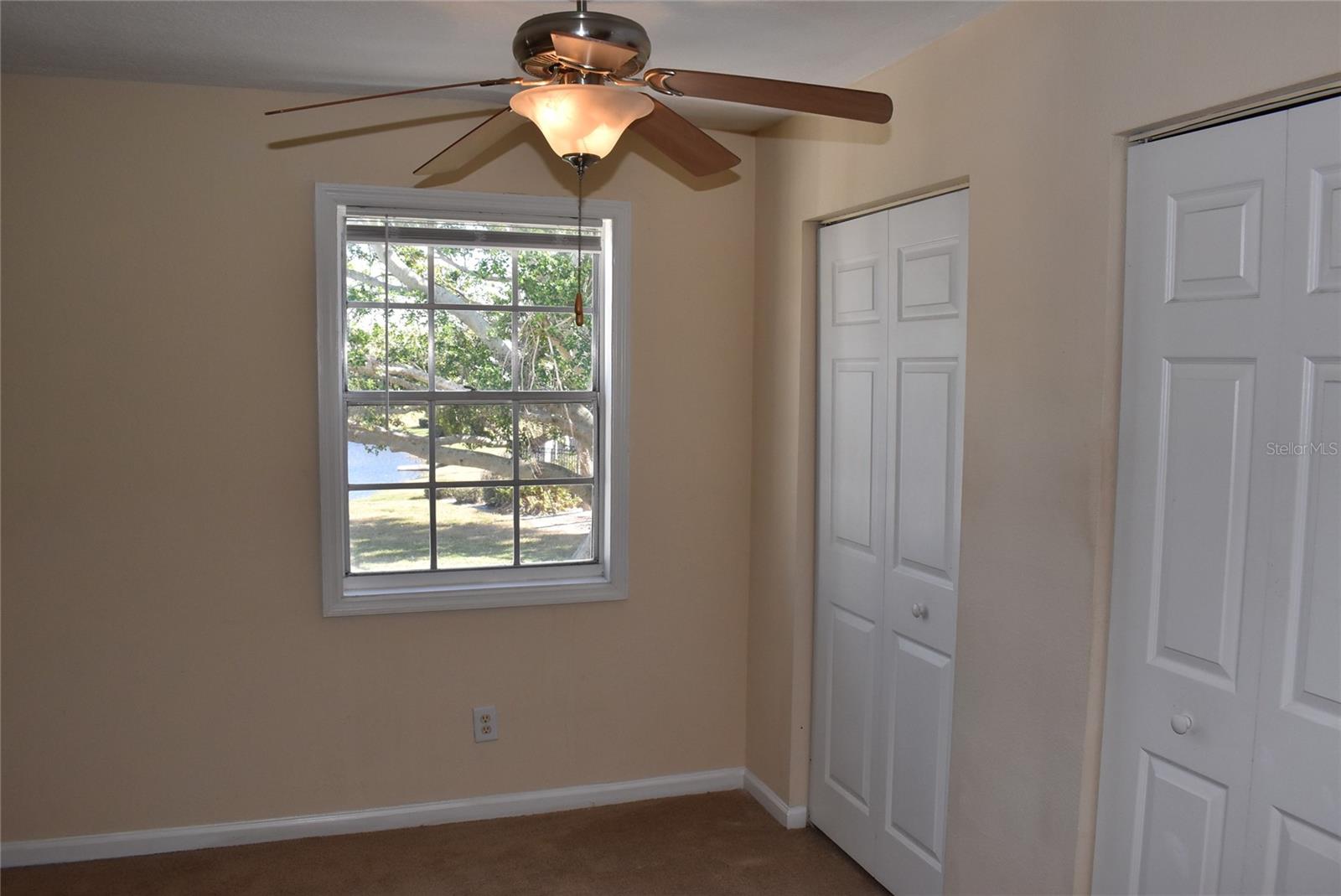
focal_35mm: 27
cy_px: 448
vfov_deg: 48.0
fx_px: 1006
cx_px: 670
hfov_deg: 67.3
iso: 800
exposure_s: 1/200
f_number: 9
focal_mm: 18
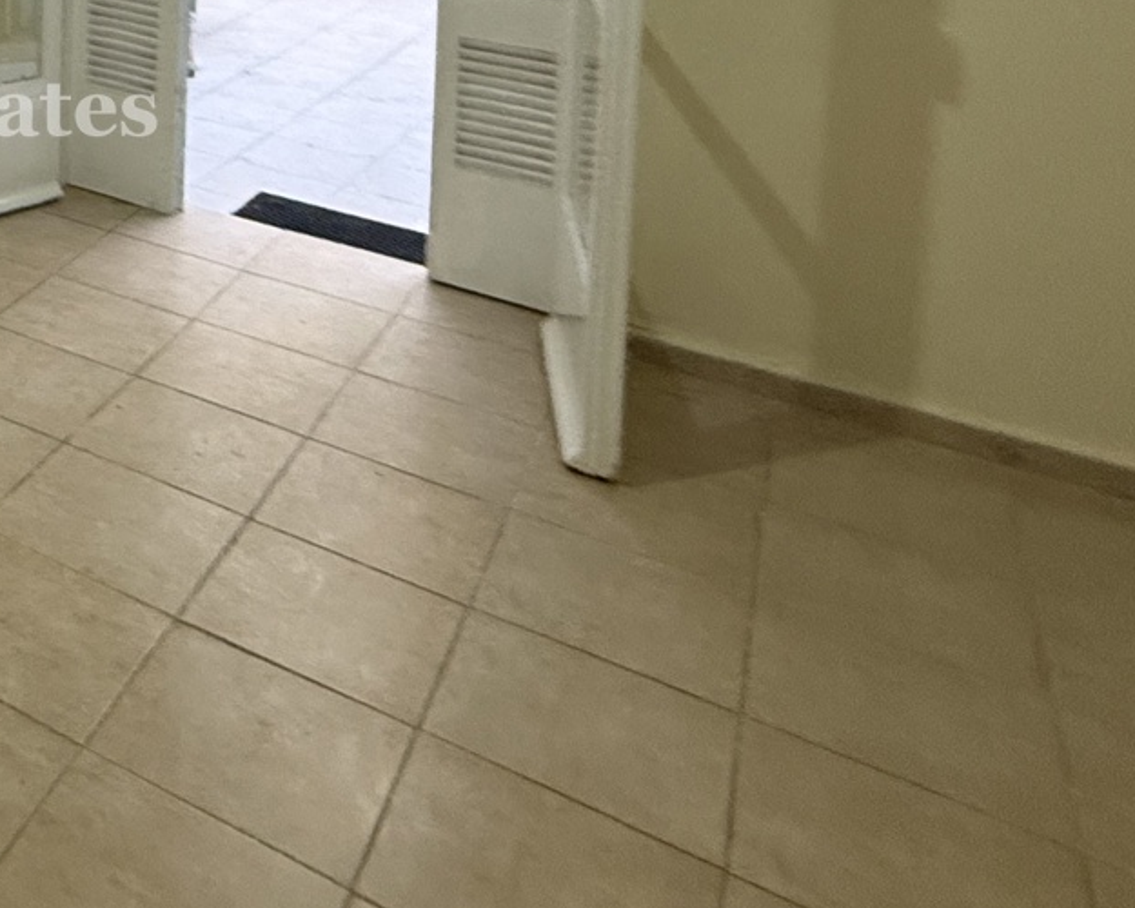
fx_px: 1411
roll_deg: -2.1
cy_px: -285
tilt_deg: +0.2
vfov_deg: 28.8
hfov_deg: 33.4
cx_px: -303
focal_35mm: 42
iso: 250
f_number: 2.2
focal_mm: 2.22
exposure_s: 1/100
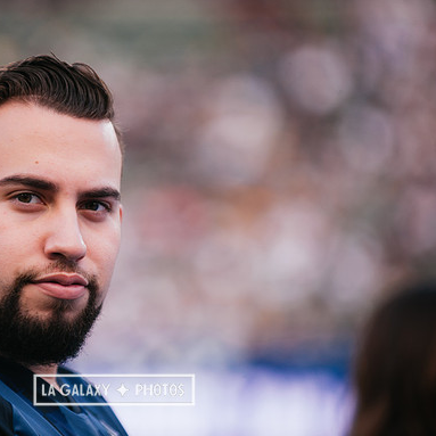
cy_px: 219
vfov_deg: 6.8
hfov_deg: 6.8
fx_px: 3662
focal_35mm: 257
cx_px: 114
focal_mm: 200
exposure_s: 1/500
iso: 250
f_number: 2.8
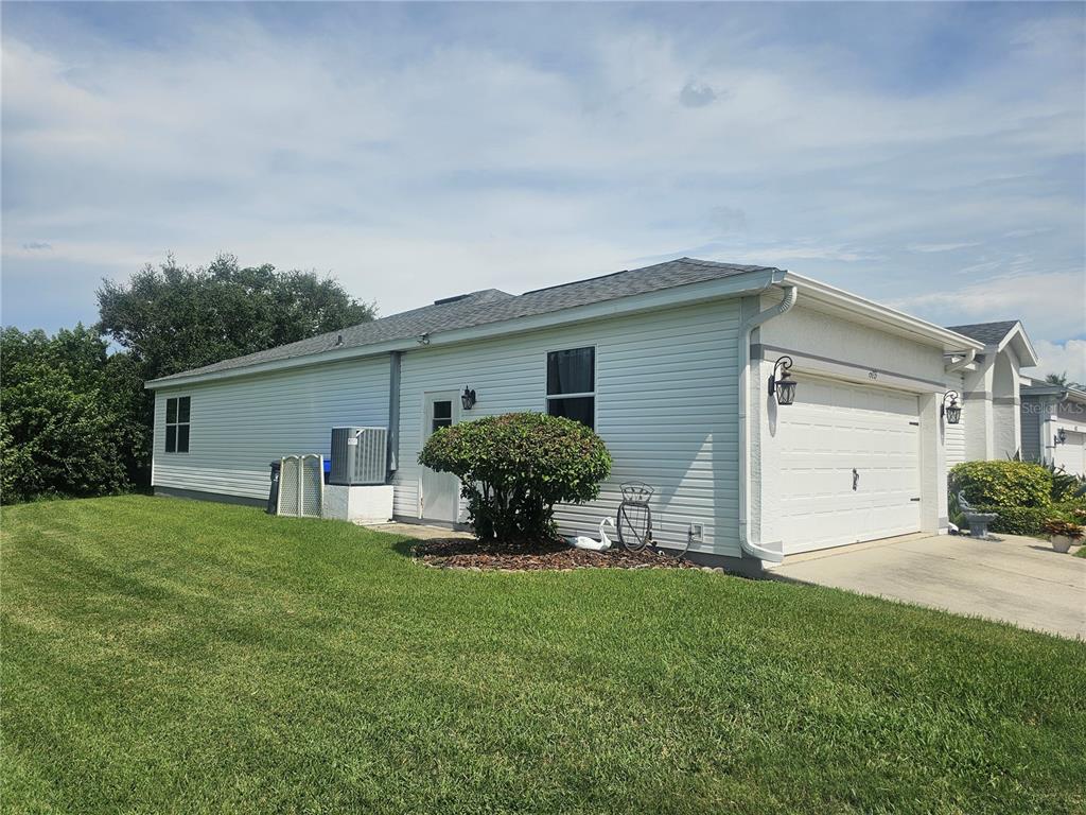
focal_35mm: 23
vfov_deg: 58.9
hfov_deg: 73.9
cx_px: 543
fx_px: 722
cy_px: 408
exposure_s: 1/2099
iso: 10
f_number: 1.7
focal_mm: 6.3
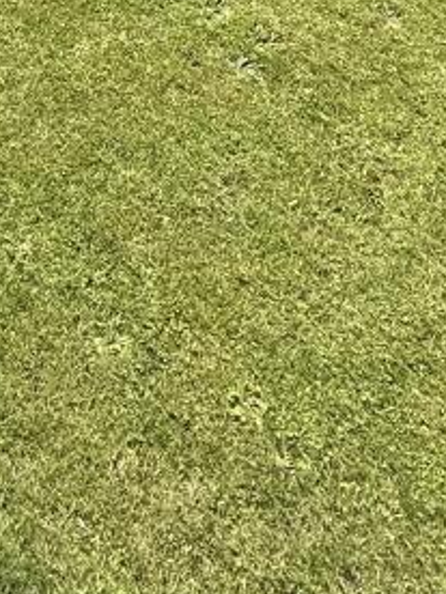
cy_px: -379
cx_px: -50
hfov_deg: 25.8
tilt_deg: -23.0
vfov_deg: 24.5
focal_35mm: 52
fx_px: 893
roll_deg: +1.6
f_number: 2.2
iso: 64
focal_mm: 2.22
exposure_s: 1/1497
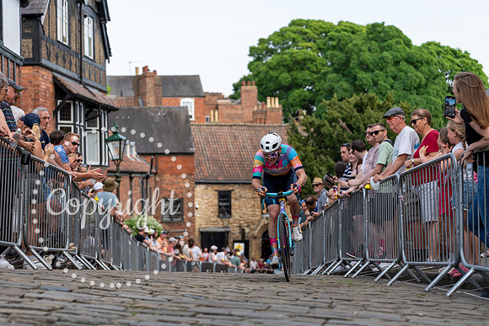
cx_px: 244
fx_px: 1046
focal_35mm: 77
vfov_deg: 17.7
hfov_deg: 26.3
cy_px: 163
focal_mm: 77
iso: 100
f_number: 3.2
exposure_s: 1/640
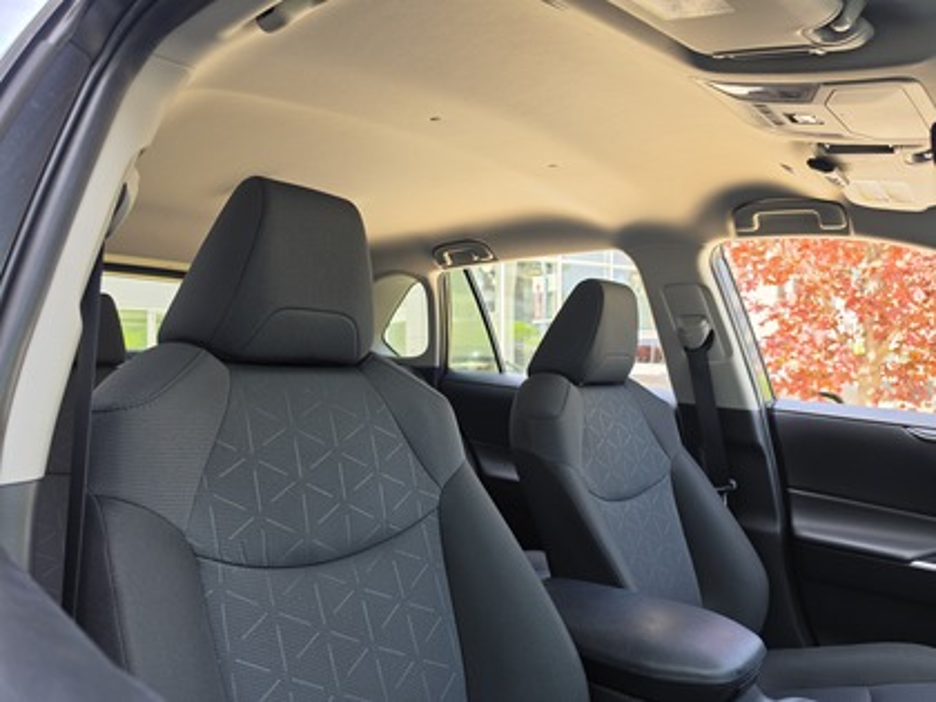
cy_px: 351
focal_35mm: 23
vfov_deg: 58.9
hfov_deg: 73.9
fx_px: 622
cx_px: 468
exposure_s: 1/180
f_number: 1.4
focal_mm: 6.5
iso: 25
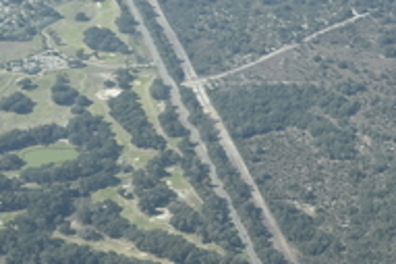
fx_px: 1193
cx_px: 562
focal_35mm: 109
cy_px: 133
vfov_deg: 12.6
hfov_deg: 17.3
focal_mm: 23
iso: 200
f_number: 8
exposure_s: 1/250
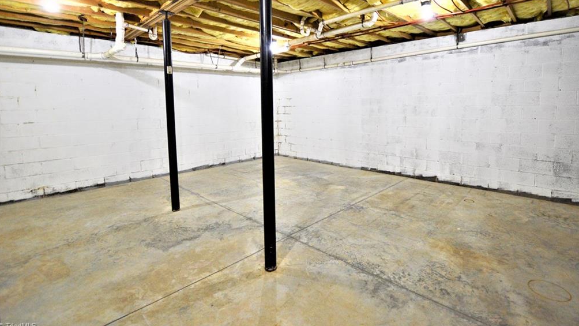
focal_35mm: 16
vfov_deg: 66.6
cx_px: 292
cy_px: 135
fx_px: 246
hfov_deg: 99.4
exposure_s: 1/60
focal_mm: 10
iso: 720
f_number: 3.5
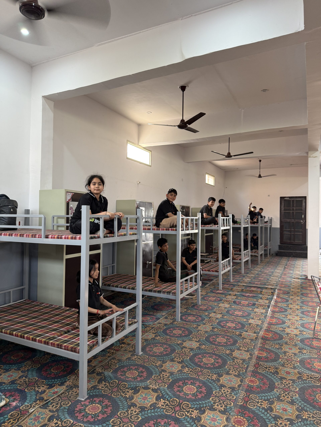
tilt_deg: +0.5
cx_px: 160
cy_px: 214
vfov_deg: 71.6
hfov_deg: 56.8
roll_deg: -0.9
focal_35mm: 24
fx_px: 297
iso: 125
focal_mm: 6.76
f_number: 1.78
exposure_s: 1/50
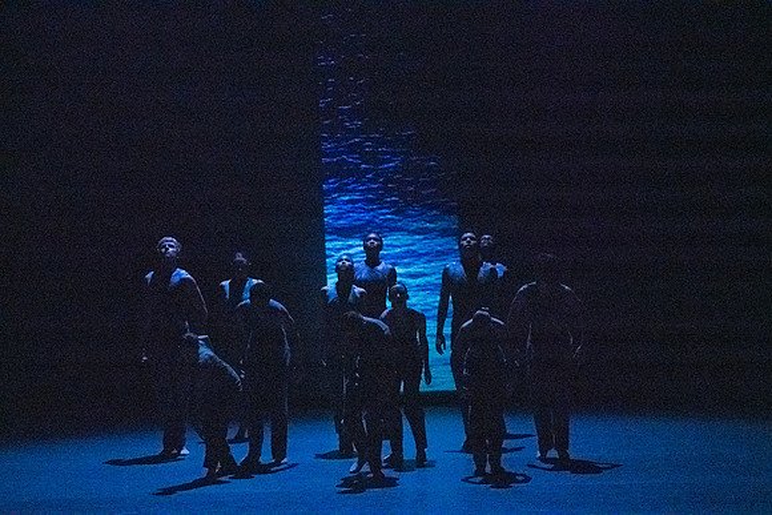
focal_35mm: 259
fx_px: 5555
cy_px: 258
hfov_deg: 7.9
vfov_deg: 5.3
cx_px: 386
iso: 25600
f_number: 5.6
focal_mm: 259
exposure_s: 1/400
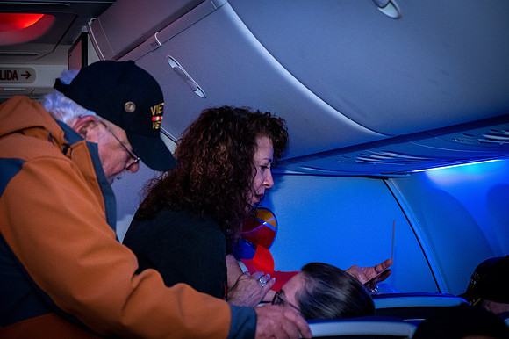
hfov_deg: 22.4
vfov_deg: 15.0
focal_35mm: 91
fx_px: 1286
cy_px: 170
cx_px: 254
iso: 12800
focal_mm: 91
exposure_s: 1/200
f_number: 7.1
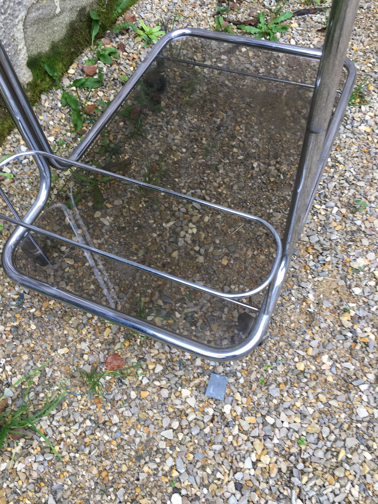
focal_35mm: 29
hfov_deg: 48.2
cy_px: 252
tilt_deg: -57.9
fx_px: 422
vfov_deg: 61.7
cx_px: 189
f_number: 2.2
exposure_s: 1/100
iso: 32
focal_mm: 4.15
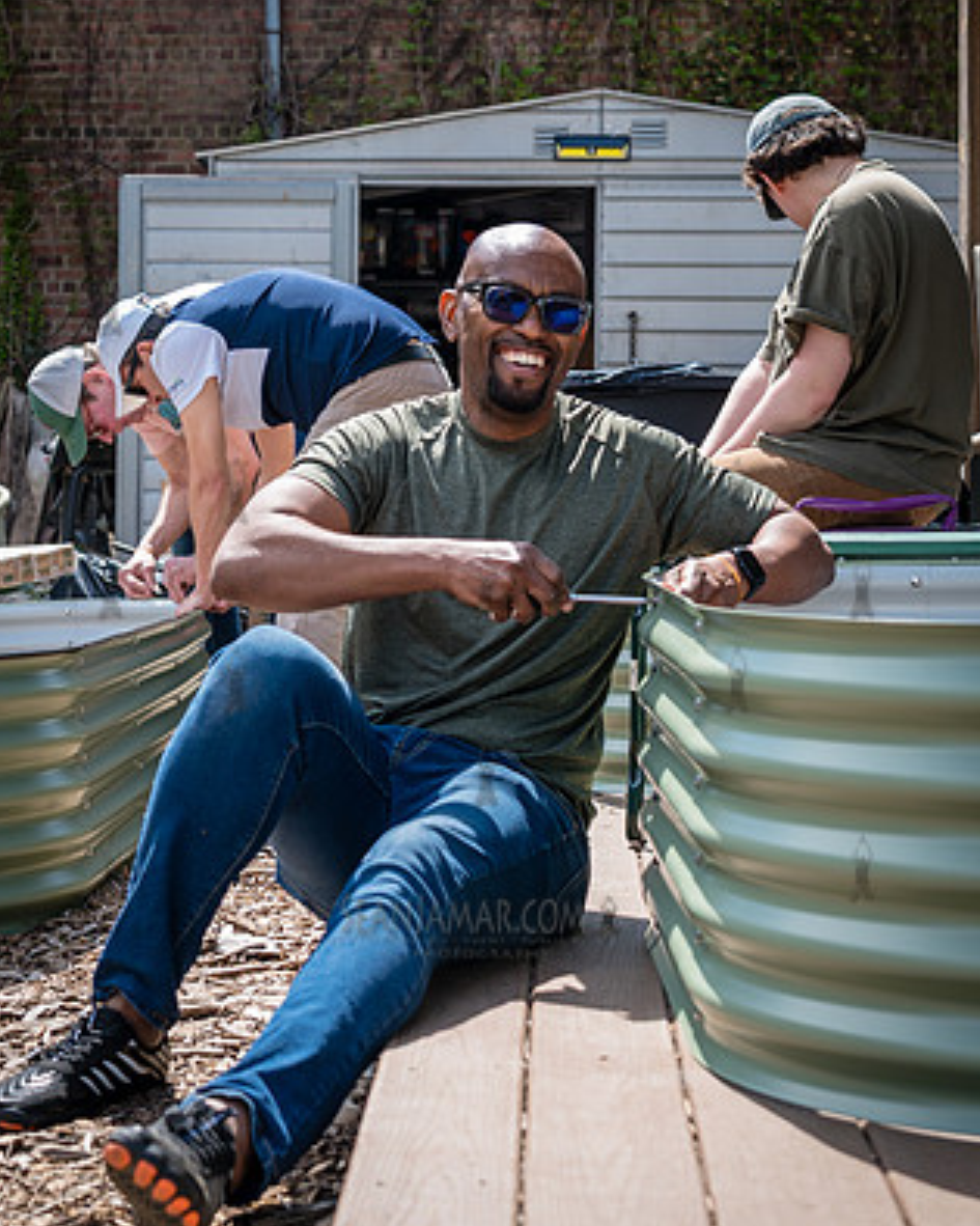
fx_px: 2358
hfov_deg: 23.4
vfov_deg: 29.1
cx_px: 375
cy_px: 476
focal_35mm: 65
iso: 100
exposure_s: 1/400
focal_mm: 35
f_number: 3.5
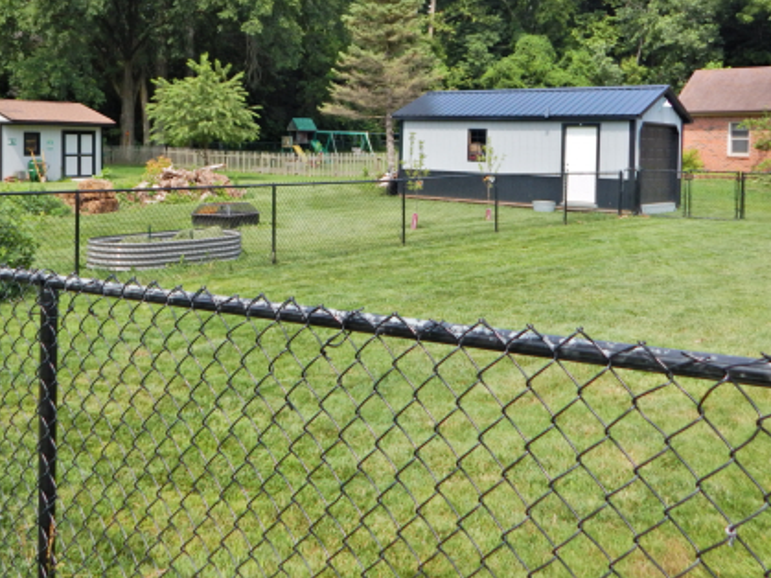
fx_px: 779
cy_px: 156
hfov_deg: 52.4
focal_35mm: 35
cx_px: 323
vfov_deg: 39.7
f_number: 3
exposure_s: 1/800
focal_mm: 4
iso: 125
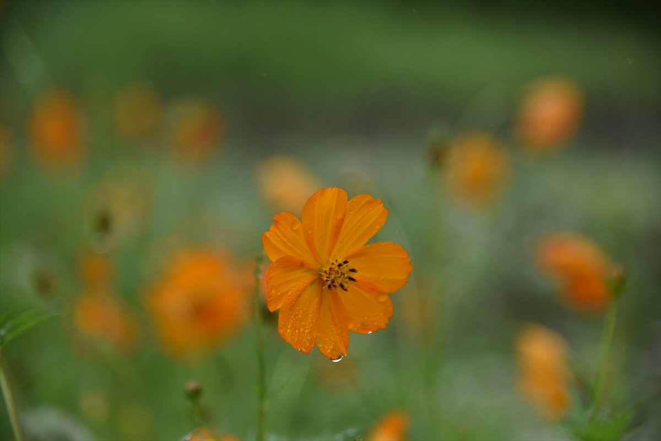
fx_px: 2057
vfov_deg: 12.2
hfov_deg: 18.3
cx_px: 330
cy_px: 220
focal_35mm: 112
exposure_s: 1/1500
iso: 125
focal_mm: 112
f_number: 4
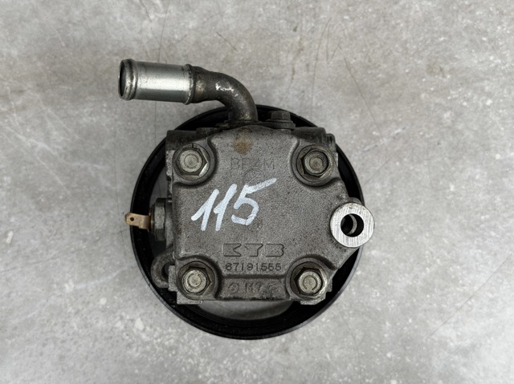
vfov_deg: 30.2
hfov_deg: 39.7
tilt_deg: -85.3
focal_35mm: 48
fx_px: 712
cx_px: 257
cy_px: 192
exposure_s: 1/411
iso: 64
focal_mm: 6.76
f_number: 1.78
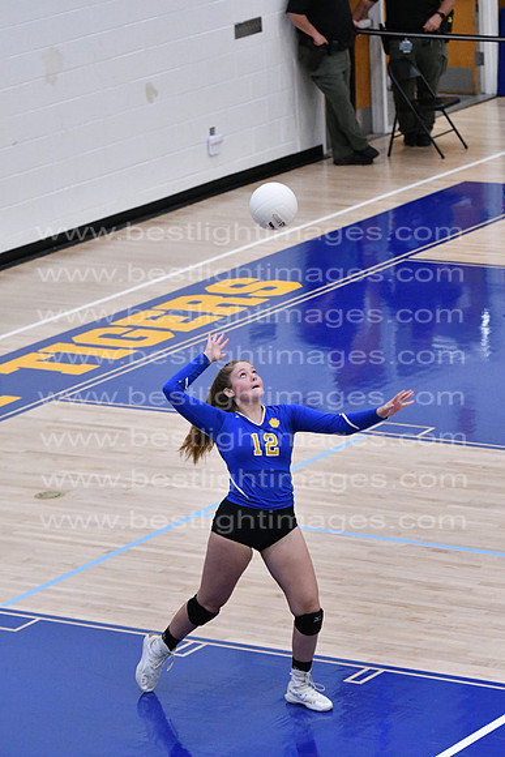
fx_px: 3848
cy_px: 378
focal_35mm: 183
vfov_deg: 11.2
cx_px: 252
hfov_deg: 7.5
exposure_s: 1/1250
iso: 6400
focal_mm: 122
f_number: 3.2
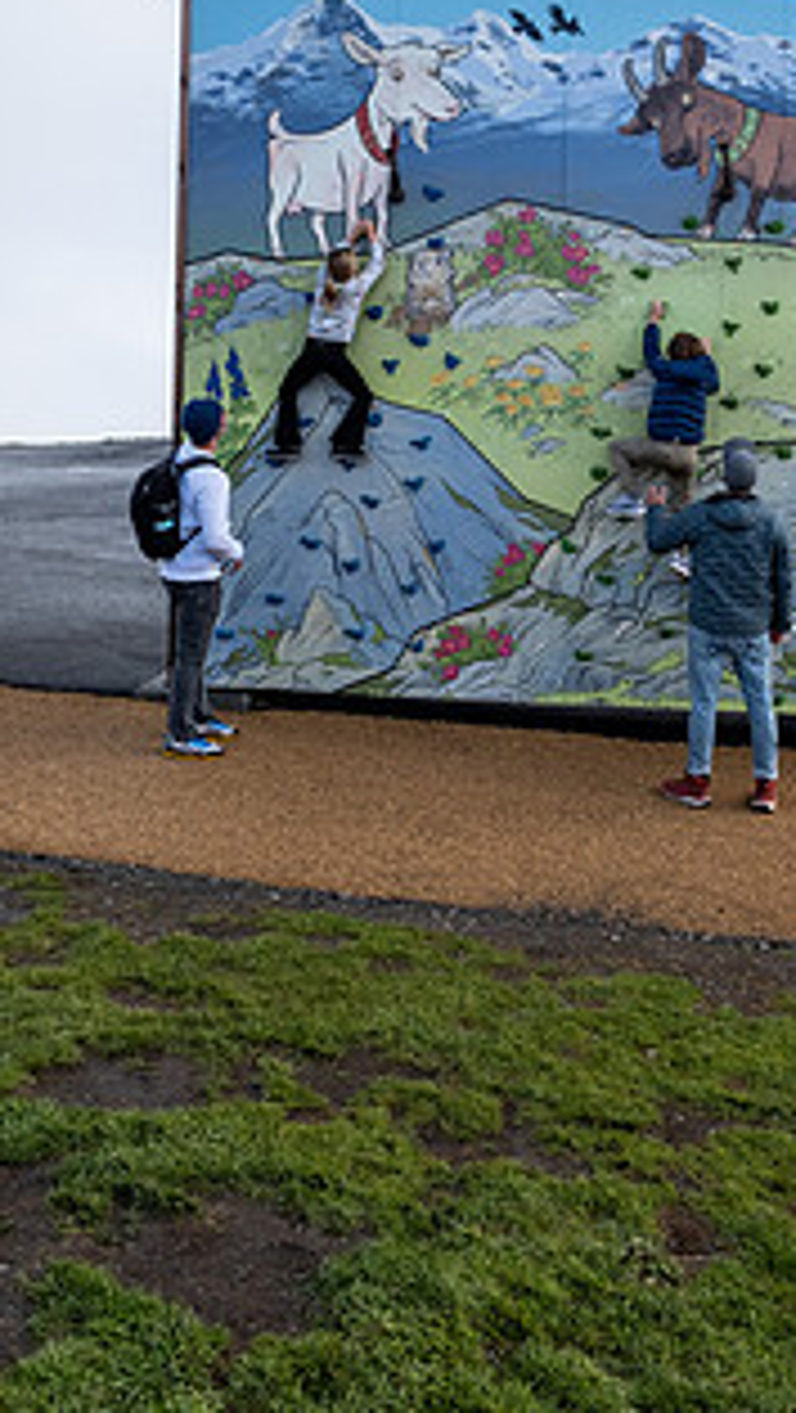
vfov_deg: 53.5
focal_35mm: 36
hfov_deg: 32.6
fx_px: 1349
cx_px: 522
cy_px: 410
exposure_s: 1/350
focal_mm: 16
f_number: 5
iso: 320
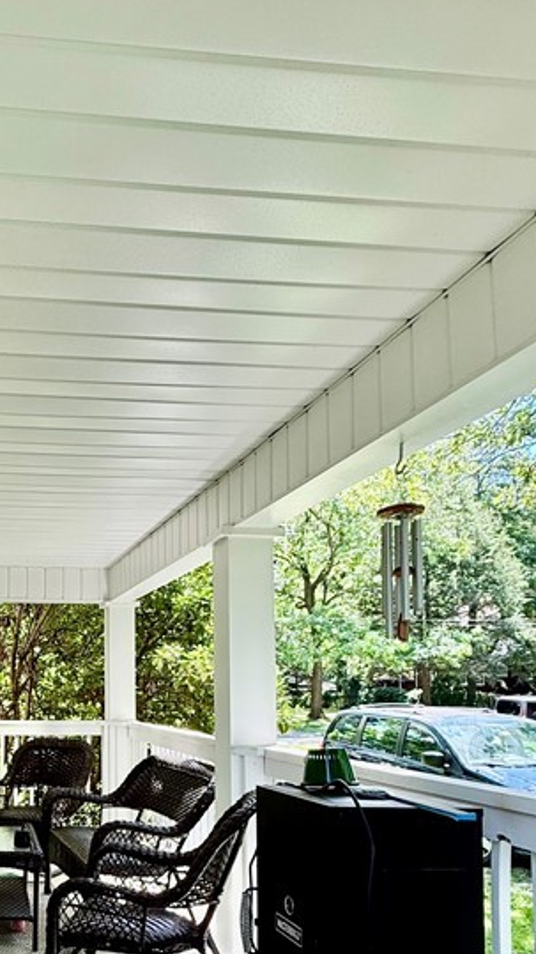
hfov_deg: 36.7
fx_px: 733
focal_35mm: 29
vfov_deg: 63.9
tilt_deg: +3.2
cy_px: 657
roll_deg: -0.6
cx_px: 21
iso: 40
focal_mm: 2.22
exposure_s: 1/99
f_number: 2.2
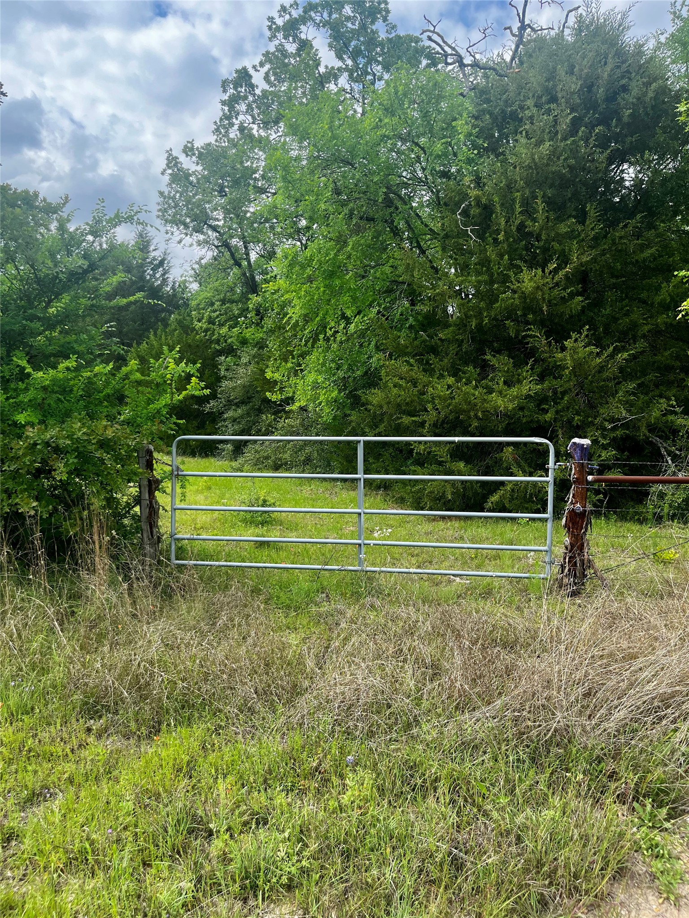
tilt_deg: -4.3
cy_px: 459
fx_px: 690
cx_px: 344
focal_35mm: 26
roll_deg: +1.7
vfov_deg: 67.3
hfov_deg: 53.1
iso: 50
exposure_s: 1/1212
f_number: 1.6
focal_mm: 5.1
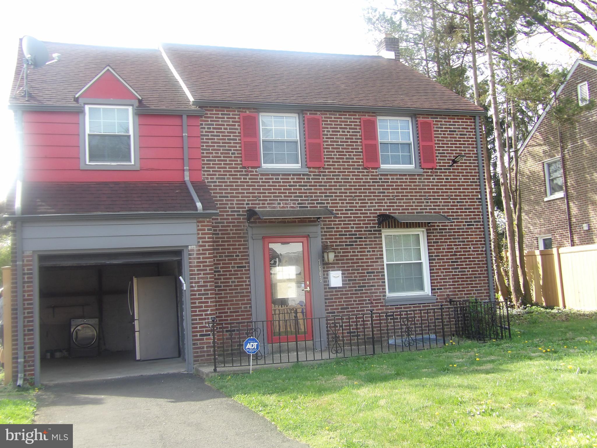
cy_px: 224
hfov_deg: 47.9
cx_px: 298
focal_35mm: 39
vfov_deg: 36.8
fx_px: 673
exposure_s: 1/153
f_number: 3.7
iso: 100
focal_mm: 7
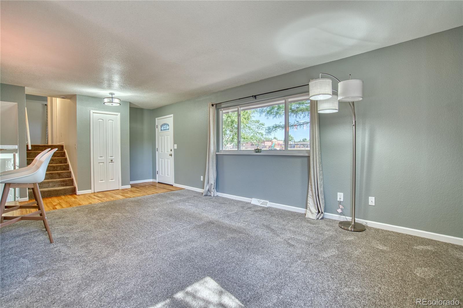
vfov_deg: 73.7
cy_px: 154
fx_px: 206
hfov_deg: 96.7
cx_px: 232
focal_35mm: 16
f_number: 4
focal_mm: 16
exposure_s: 1/60
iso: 500
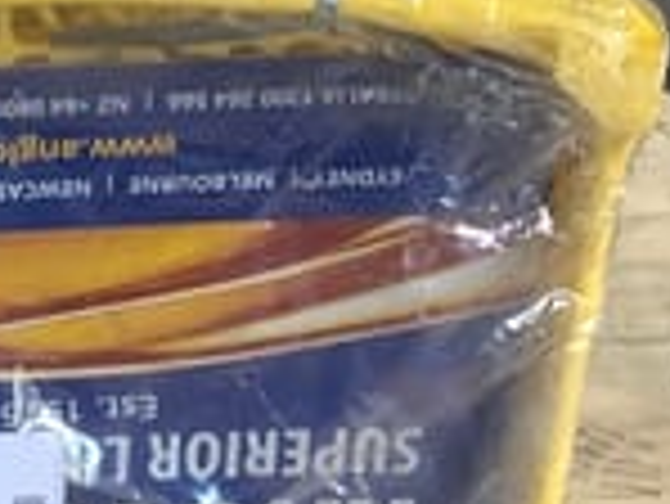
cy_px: 299
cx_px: -49
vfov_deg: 14.2
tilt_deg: -31.1
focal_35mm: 104
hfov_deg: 18.2
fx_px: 2015
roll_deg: +1.8
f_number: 2.4
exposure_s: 1/50
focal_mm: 3.3
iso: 125
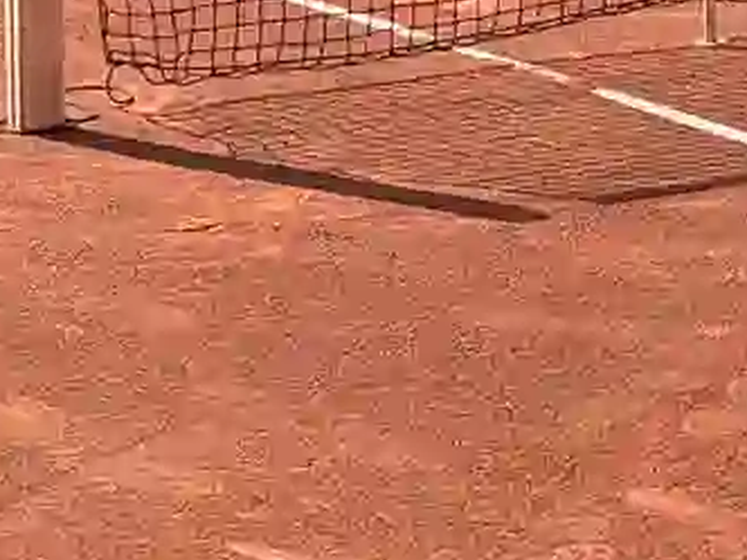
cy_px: -452
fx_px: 4985
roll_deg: +1.9
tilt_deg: -4.0
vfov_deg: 6.3
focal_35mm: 231
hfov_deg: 8.6
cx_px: 452
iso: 64
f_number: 1.78
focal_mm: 6.76
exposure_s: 1/1818
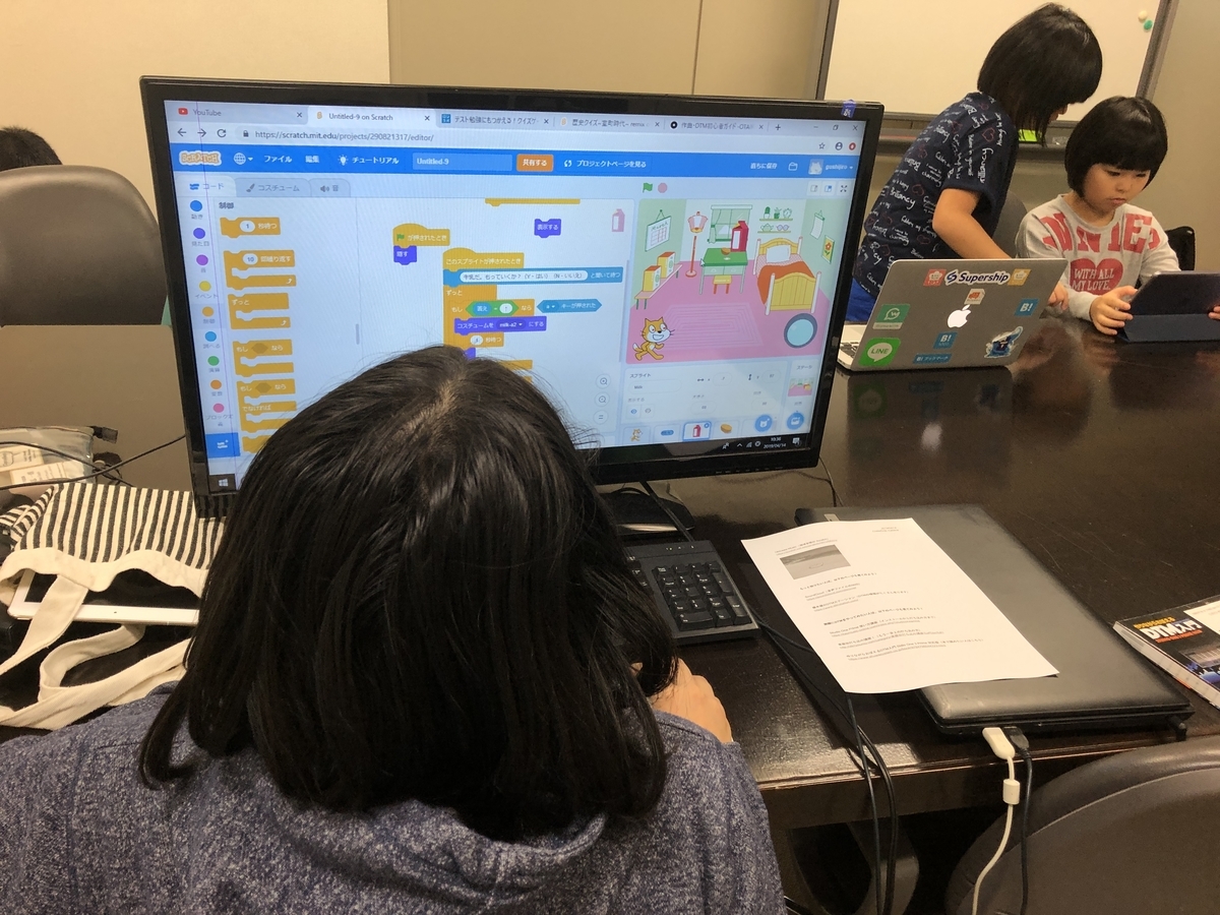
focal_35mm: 28
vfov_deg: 49.7
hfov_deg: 63.4
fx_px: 987
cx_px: 610
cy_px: 458
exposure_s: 1/30
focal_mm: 3.99
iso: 25
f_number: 1.8
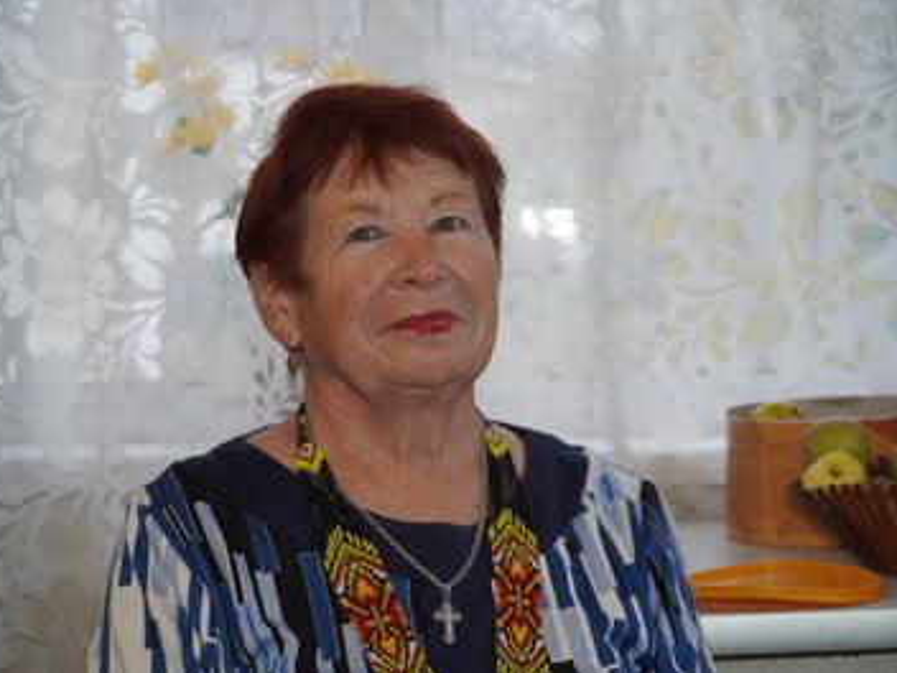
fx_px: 1828
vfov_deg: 20.9
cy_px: 335
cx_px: 431
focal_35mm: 71
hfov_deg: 27.6
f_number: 4
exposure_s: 1/160
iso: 1600
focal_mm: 43
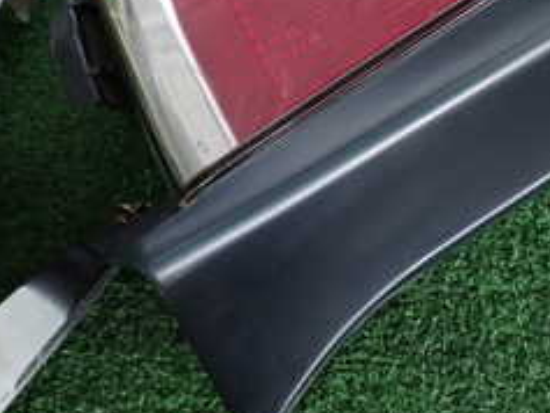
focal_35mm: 76
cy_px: 42
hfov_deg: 25.4
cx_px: 411
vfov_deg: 19.1
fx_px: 1208
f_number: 2.3
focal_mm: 5.4
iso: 125
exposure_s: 1/60
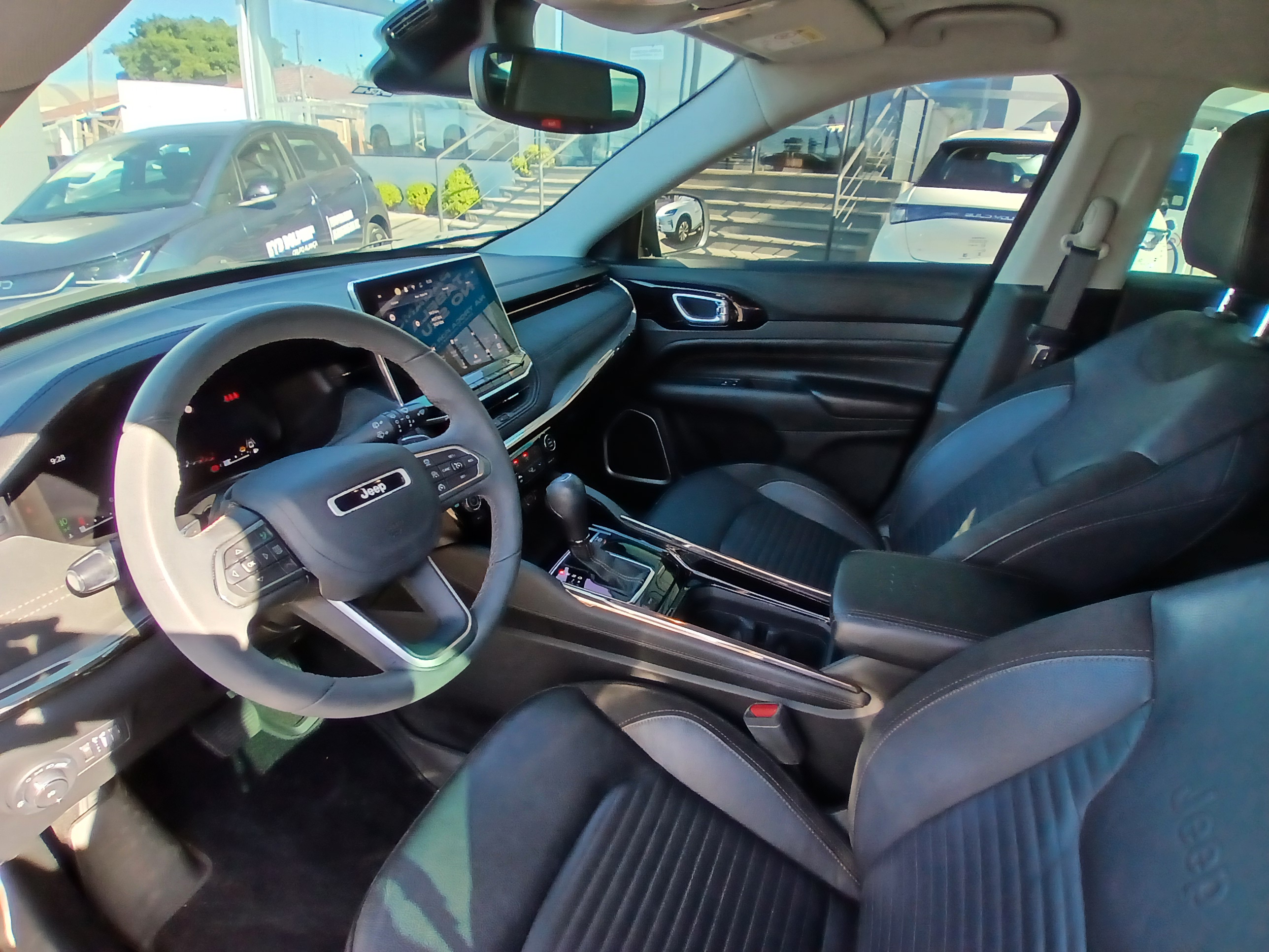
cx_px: 634
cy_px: 476
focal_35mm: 17
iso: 100
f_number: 2.2
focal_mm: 1.4
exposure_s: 1/100
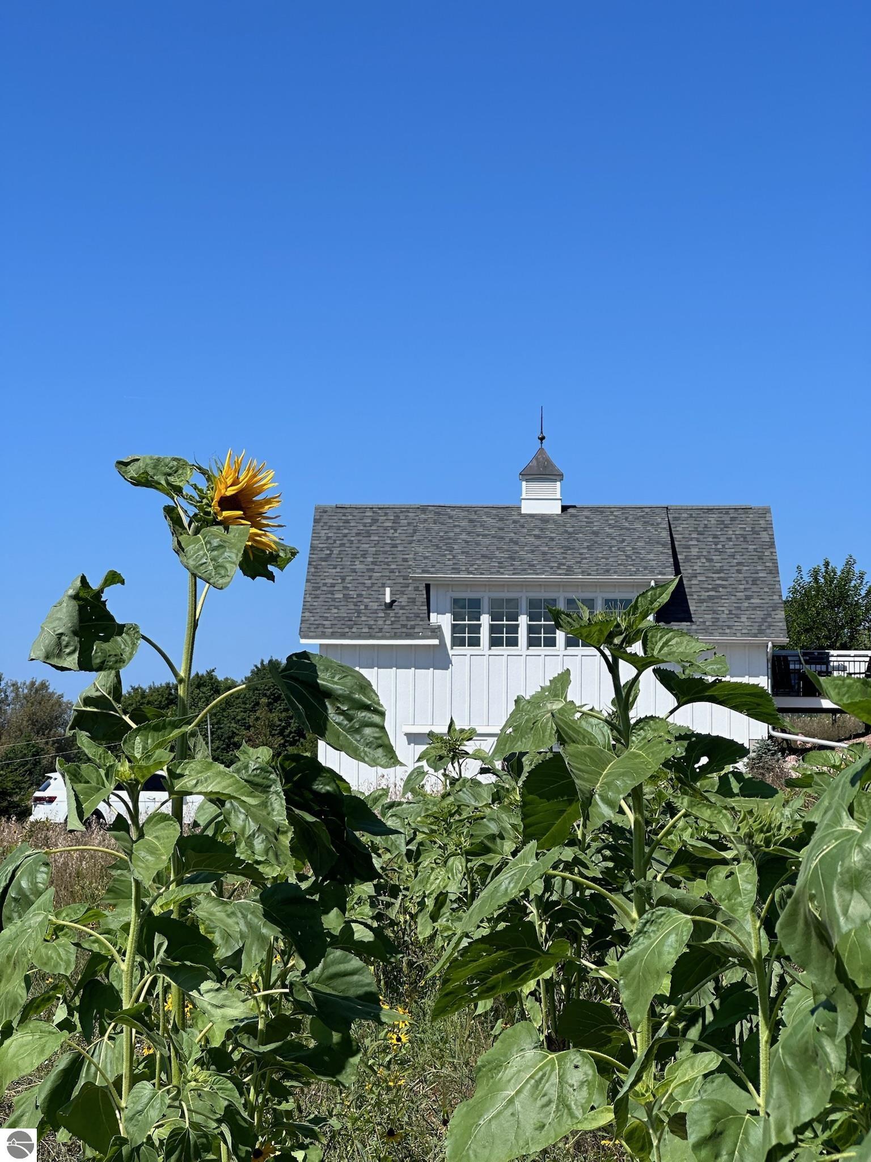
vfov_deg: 25.3
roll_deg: -1.9
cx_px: 436
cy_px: 581
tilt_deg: +4.5
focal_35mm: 77
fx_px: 2583
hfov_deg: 19.1
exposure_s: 1/853
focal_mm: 9
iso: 32
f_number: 2.8
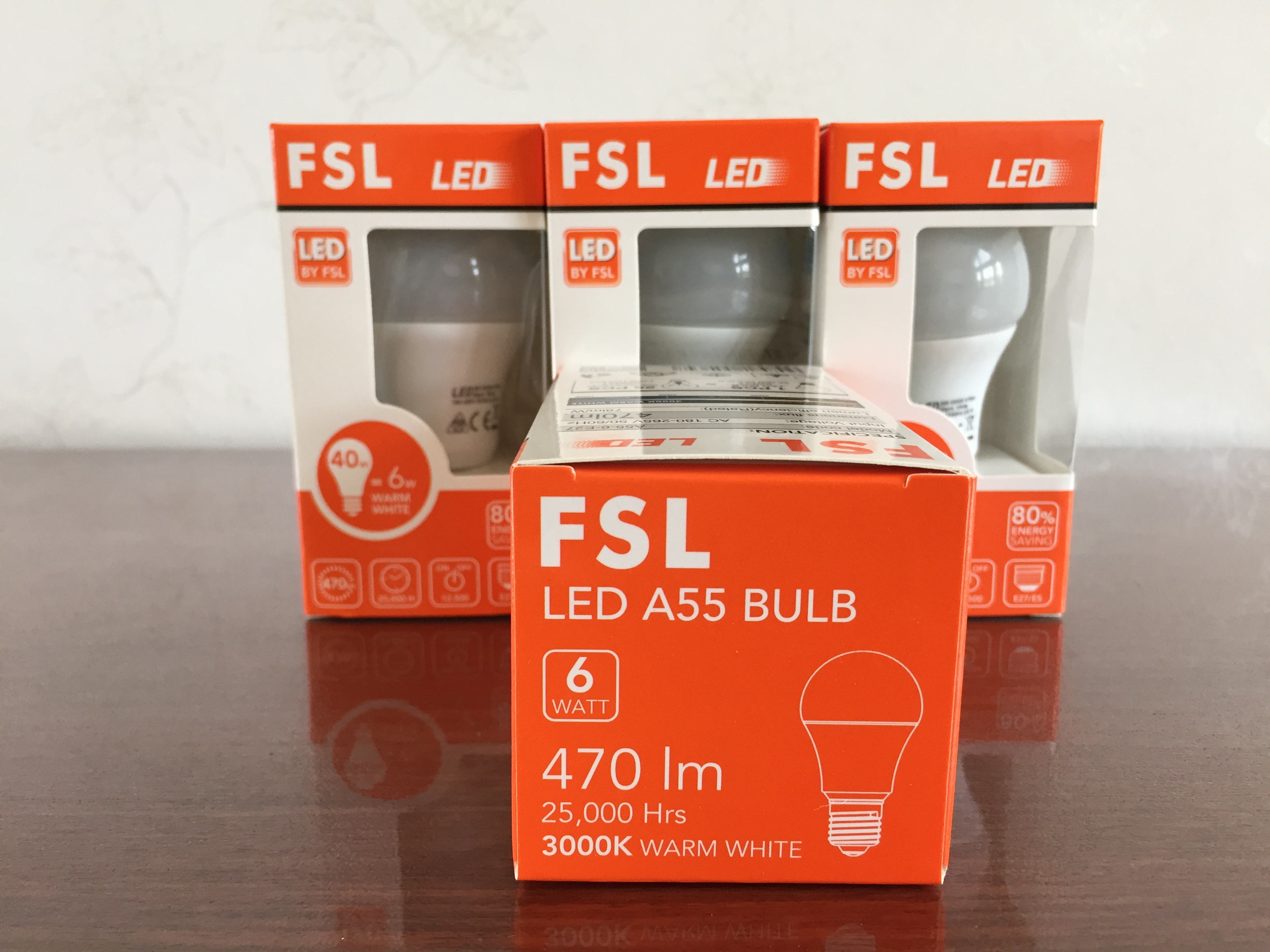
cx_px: 635
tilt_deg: -11.4
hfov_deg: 61.7
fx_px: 1064
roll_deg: -0.8
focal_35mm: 29
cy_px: 476
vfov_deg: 48.2
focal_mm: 4.15
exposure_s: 1/33
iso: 50
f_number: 2.2
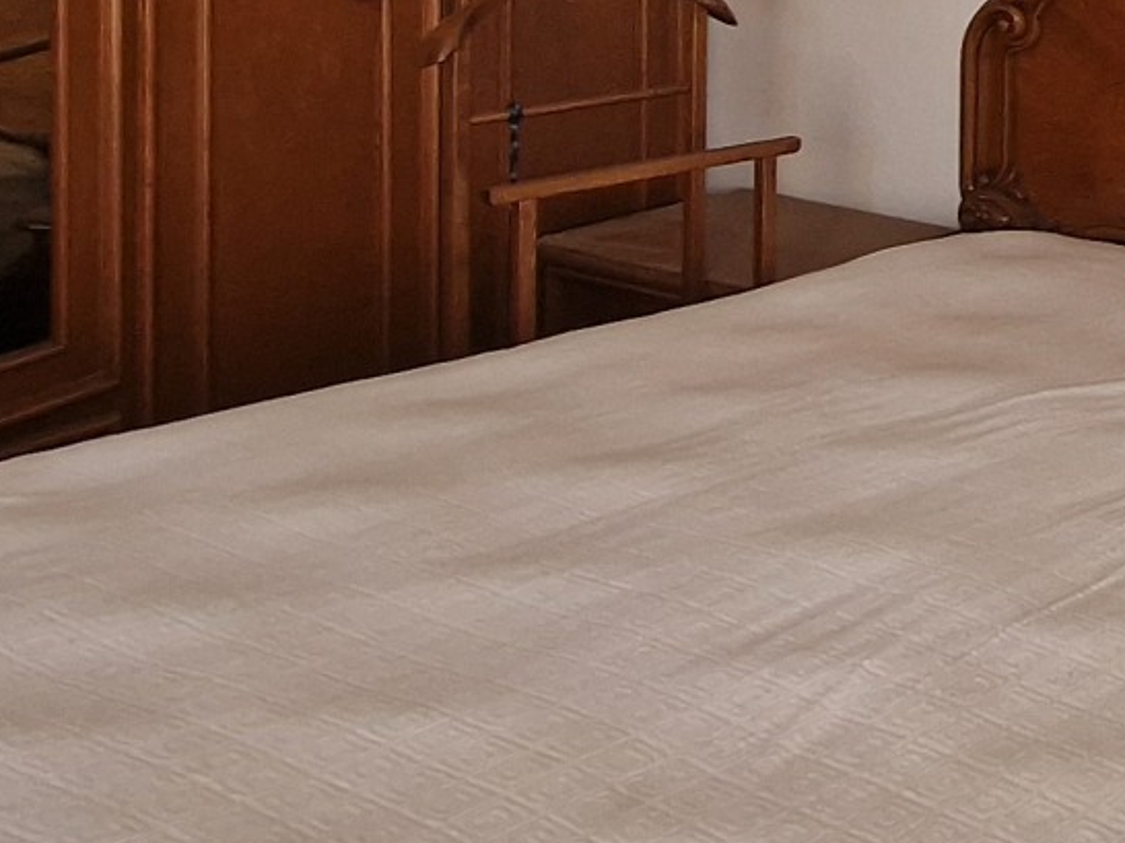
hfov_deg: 24.3
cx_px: 1716
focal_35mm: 61
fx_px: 1982
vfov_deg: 21.7
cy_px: -249
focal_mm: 2.2
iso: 64
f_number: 2.2
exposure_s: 1/100
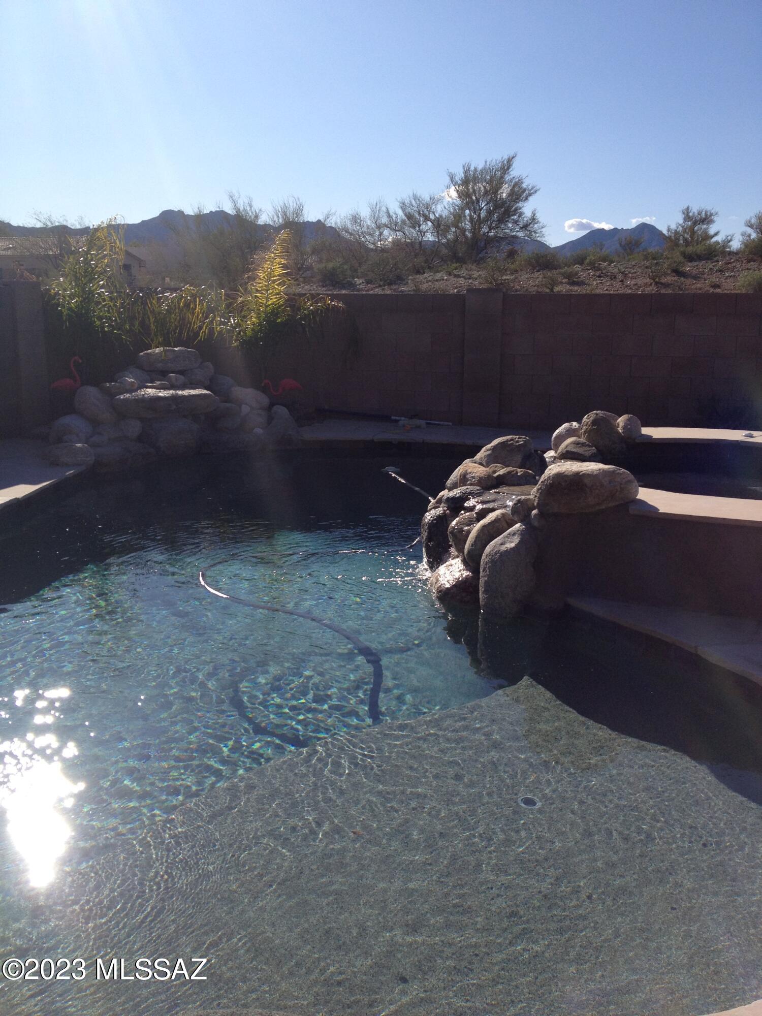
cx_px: 381
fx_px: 1027
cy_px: 508
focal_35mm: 35
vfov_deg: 52.6
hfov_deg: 40.7
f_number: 2.4
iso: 64
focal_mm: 4.28
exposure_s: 1/2404
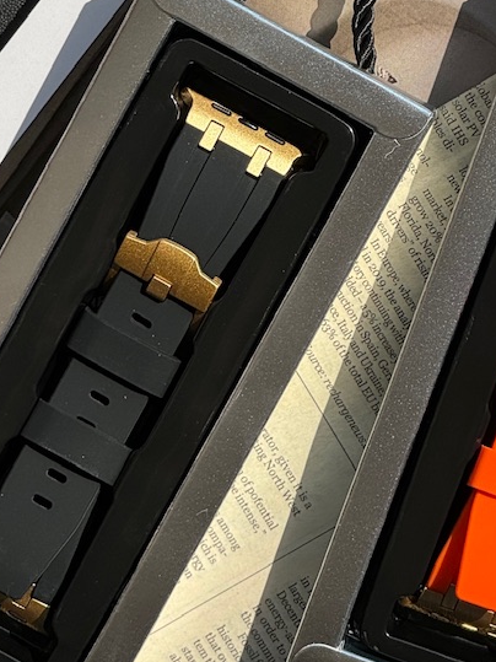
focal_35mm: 183
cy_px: 258
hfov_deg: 8.1
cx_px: 316
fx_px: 3498
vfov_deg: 10.8
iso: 25
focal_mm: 9
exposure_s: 1/1119
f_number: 2.8
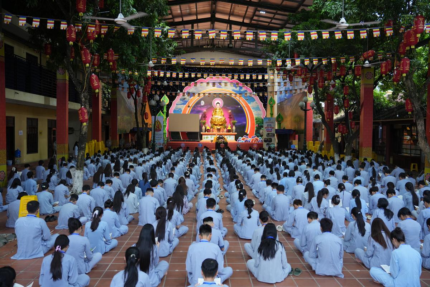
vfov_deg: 41.1
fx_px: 382
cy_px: 144
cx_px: 215
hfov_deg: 58.7
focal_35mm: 32
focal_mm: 32
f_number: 3.5
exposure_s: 1/125
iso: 800
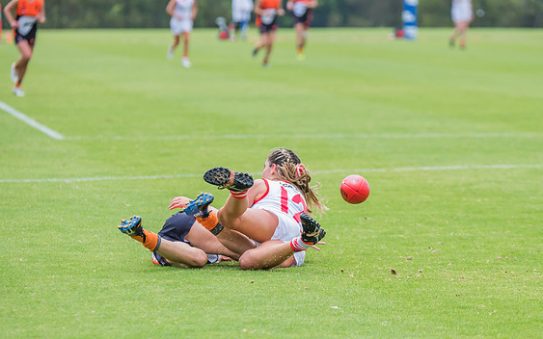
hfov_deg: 5.9
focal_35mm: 358
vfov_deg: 3.7
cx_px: 270
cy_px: 169
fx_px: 5298
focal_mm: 320
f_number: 8
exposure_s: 1/1600
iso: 800
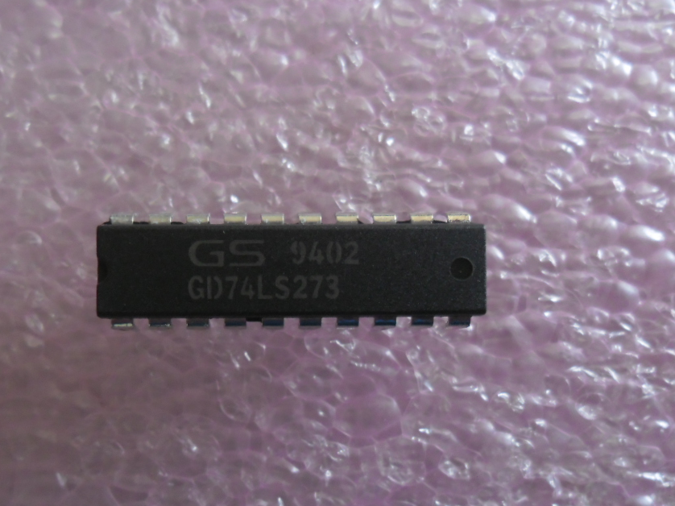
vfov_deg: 42.9
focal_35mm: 33
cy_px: 271
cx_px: 272
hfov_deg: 55.0
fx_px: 643
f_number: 3.5
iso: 400
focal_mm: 4.9
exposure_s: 1/34
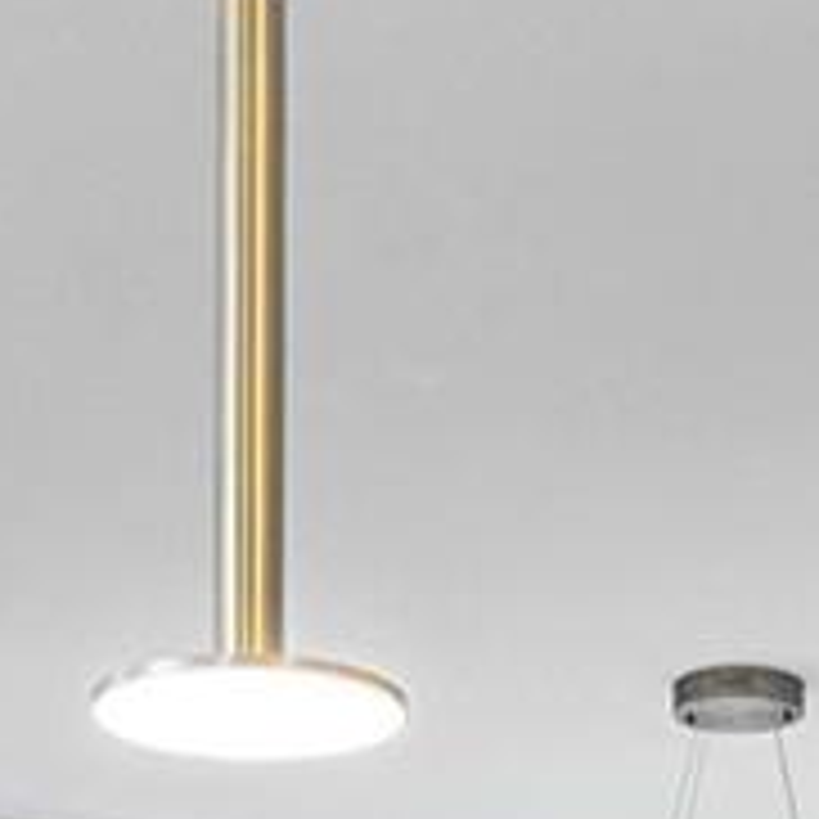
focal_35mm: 153
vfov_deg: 10.0
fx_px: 4095
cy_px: 1937
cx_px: 698
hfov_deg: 11.4
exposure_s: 1/3
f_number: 8
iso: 800
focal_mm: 16
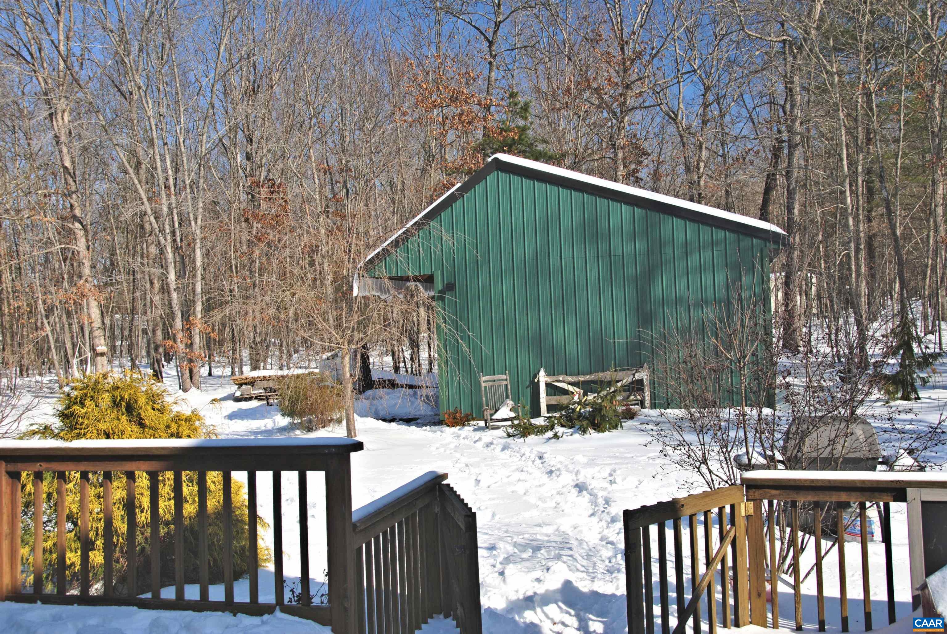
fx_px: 948
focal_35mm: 36
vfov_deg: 37.0
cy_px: 317
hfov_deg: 53.1
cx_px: 474
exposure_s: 1/200
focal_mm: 24
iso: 100
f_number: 8
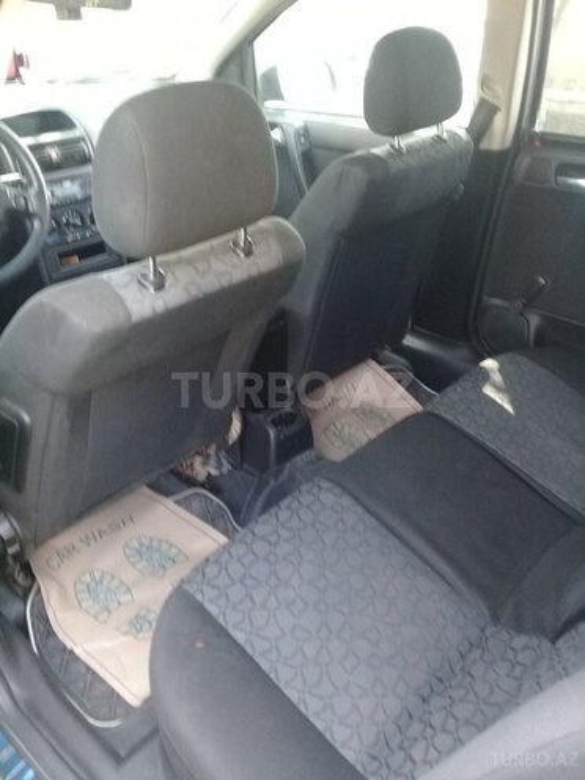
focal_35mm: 31
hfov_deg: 45.4
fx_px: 699
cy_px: 390
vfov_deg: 58.4
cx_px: 292
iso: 125
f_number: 2.2
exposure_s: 1/33
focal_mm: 3.3
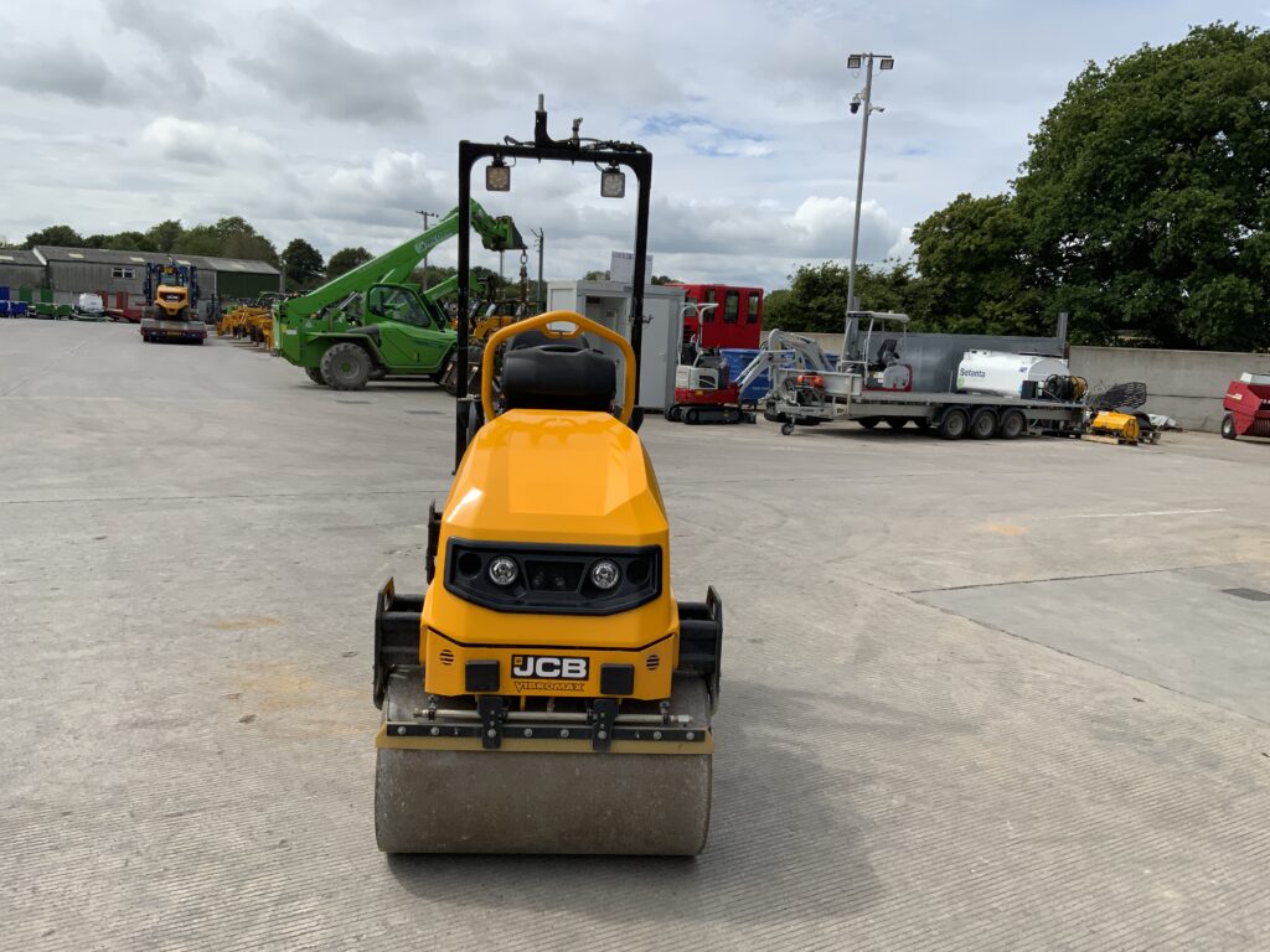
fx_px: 1064
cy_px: 476
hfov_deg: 61.7
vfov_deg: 48.2
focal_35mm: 29
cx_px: 635
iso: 20
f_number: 1.8
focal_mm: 3
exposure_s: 1/2959
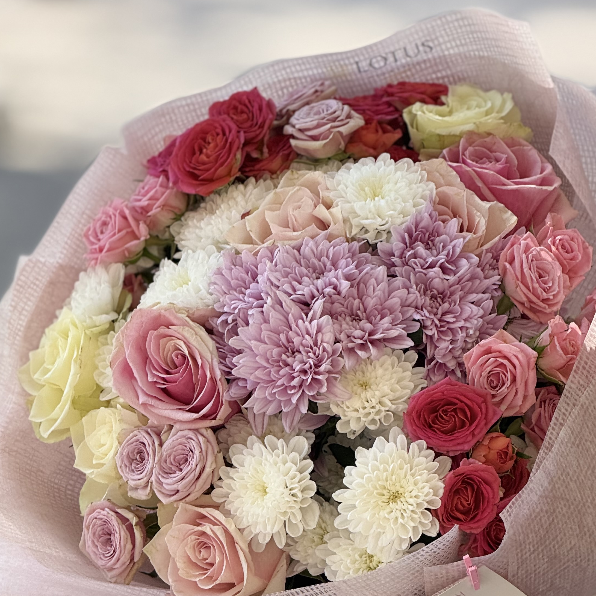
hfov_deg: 8.9
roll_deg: -4.7
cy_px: 530
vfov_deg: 8.9
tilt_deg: -9.7
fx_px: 3818
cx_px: 371
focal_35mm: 196
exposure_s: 1/459
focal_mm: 15.66
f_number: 2.8
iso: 64
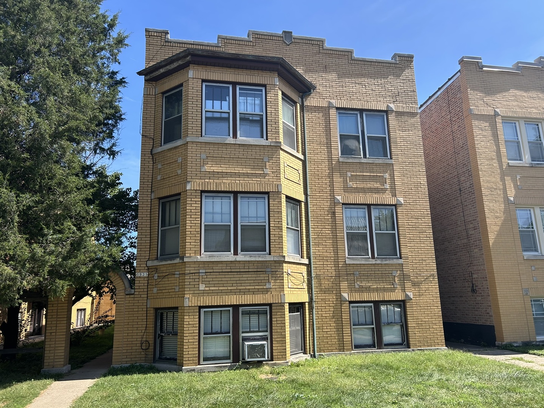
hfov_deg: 67.3
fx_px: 409
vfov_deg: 53.1
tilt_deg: +13.7
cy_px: 204
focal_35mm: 26
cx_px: 272
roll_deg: +1.1
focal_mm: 5.7
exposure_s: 1/1838
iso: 50
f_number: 1.5
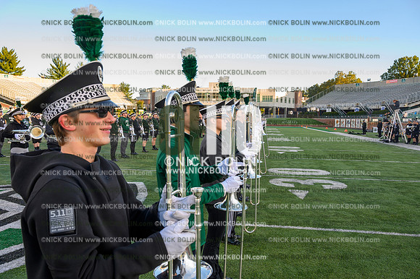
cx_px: 210
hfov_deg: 62.8
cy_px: 140
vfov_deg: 44.2
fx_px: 344
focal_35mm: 30
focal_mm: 29.5
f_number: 9
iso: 320
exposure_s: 1/60
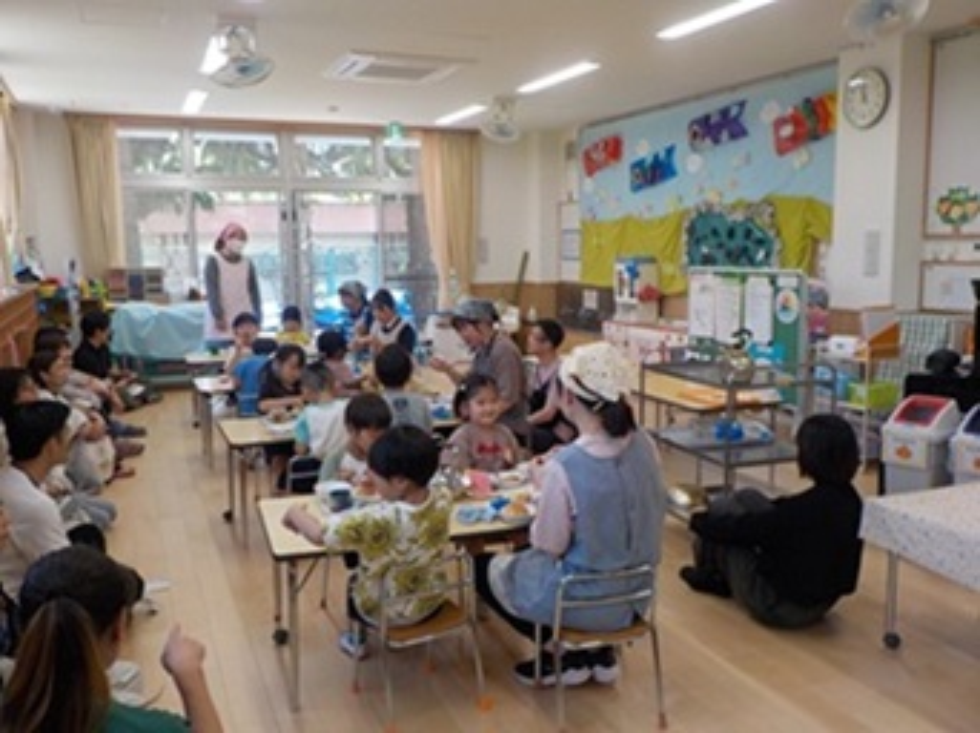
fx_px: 849
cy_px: 366
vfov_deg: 46.7
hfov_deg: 60.0
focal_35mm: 30
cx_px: 490
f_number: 3.3
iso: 125
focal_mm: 4.1
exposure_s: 1/80
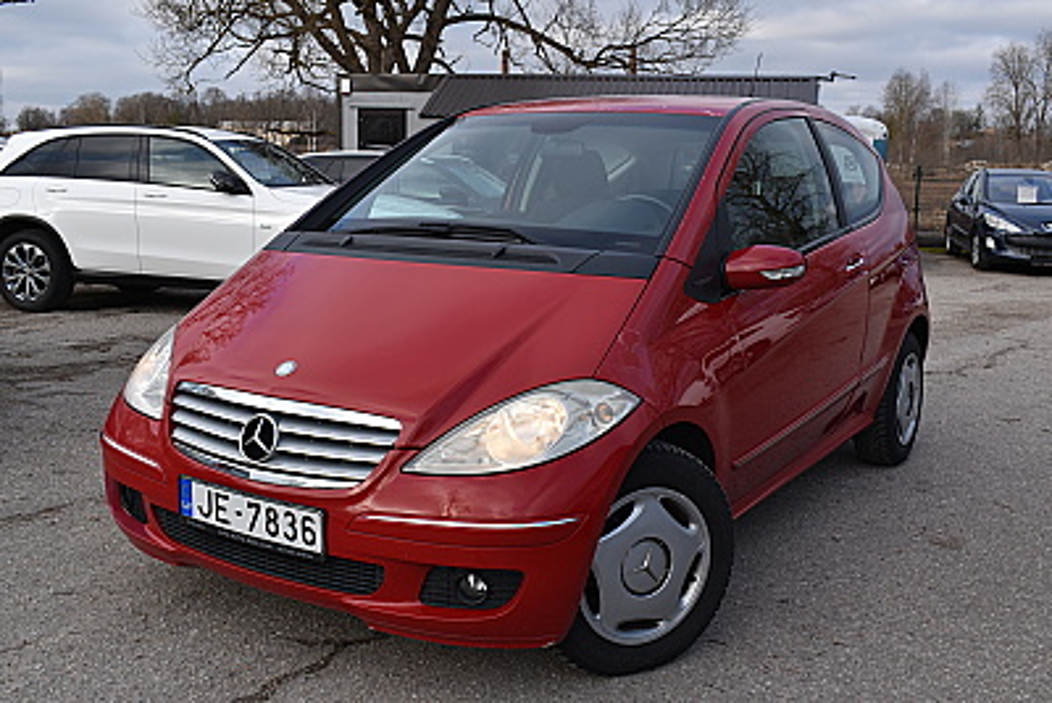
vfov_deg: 35.5
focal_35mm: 38
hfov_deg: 51.3
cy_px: 352
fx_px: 1096
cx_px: 526
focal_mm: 25
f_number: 8
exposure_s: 1/250
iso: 220
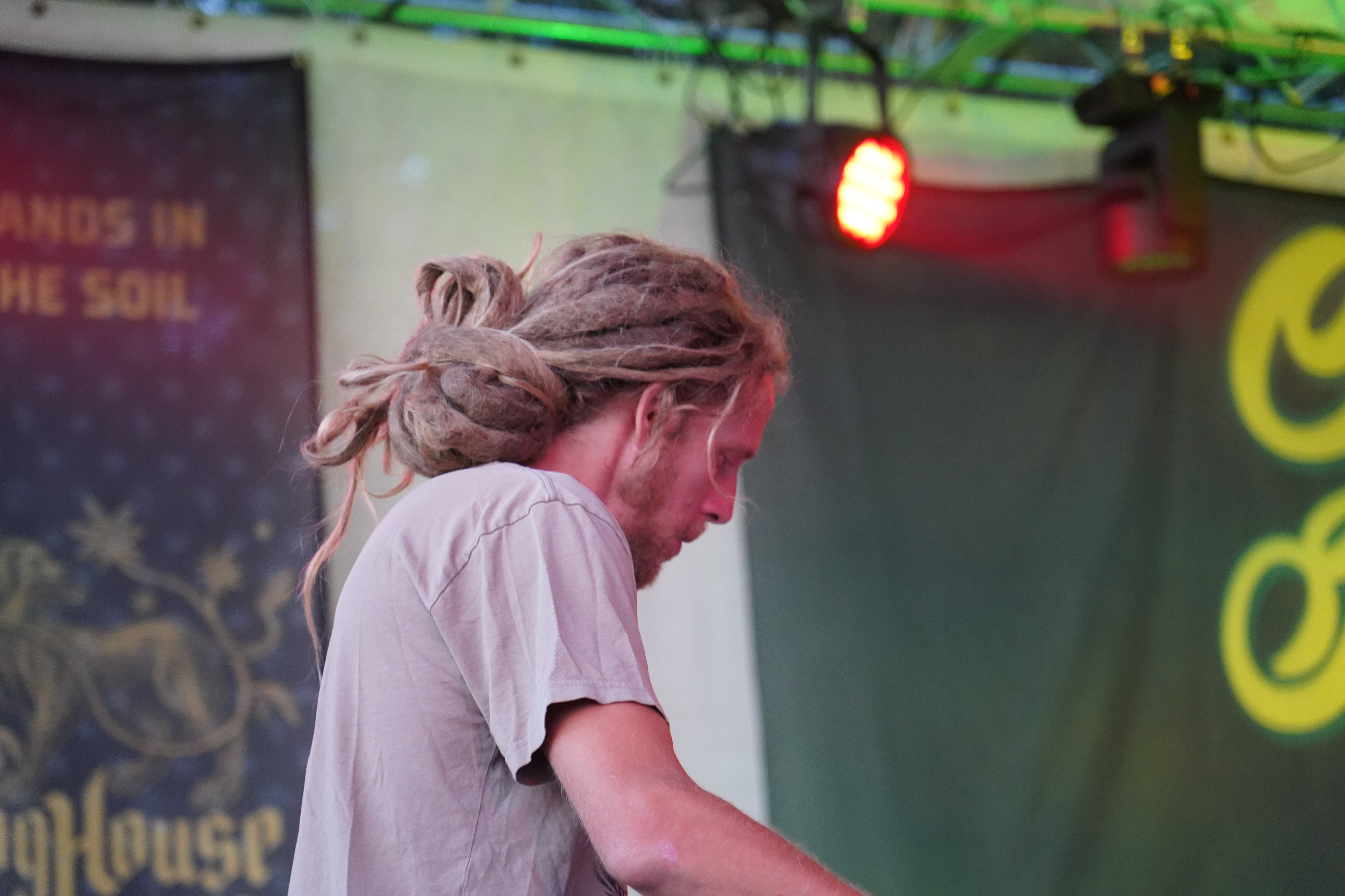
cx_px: 672
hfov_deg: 19.5
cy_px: 448
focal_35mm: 105
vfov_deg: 13.0
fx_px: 3923
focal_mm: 105
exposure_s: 1/160
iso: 6400
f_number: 4
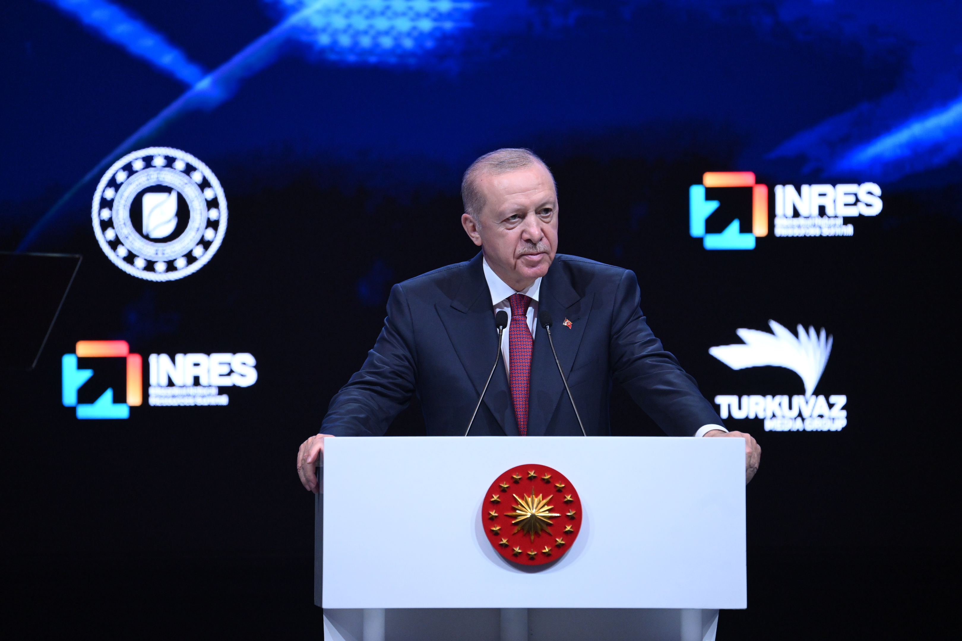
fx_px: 8016
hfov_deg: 6.9
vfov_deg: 4.6
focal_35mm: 300
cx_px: 481
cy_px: 320
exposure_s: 1/160
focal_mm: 300
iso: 4000
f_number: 5.3
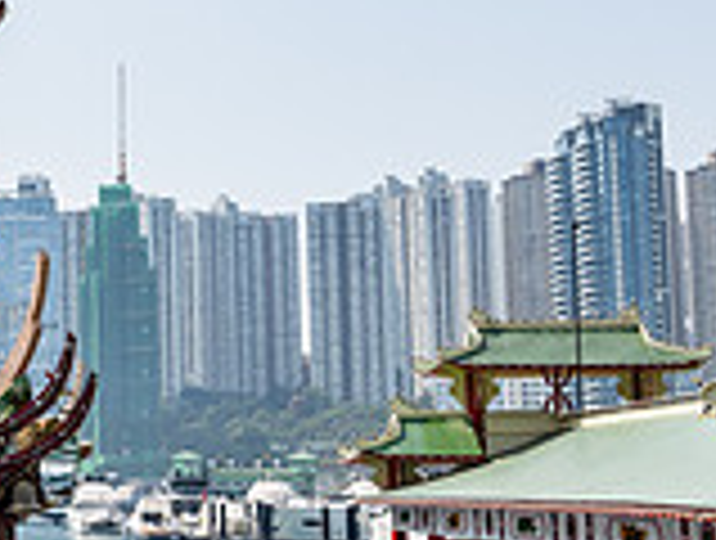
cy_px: 304
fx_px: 1741
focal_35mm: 84
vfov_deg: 17.6
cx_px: -203
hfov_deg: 21.2
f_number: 8
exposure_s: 1/200
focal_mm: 24
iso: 64
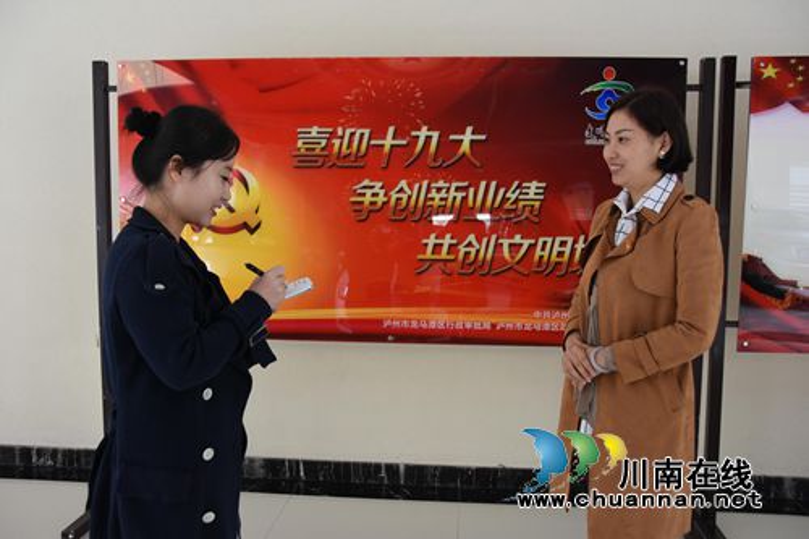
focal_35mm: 33
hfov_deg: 57.2
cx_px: 404
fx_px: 741
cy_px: 270
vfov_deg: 39.9
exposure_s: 1/40
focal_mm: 22
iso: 800
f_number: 3.8
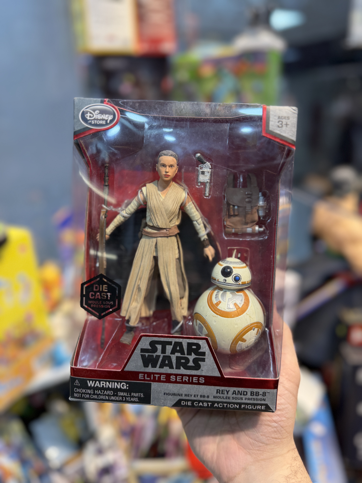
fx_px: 335
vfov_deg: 71.6
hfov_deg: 56.8
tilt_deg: -20.8
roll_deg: +2.7
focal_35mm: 24
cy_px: 242
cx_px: 181
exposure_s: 1/186
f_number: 1.78
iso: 64
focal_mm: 6.76
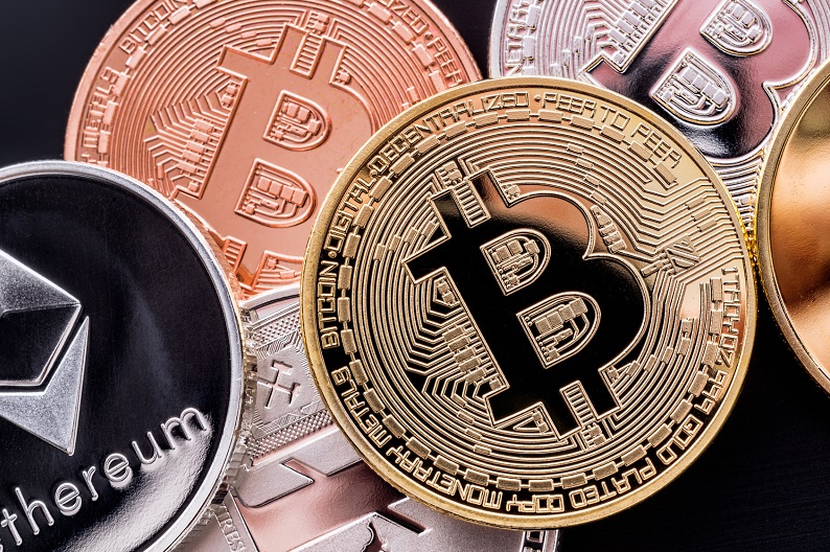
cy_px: 324
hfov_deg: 31.8
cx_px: 495
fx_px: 1451
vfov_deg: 21.5
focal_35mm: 63
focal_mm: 50
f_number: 11
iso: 100
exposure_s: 1/200
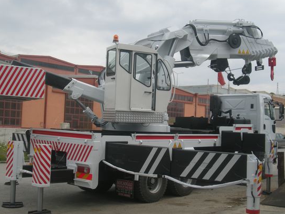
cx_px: 148
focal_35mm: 50
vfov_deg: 29.1
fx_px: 412
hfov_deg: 38.2
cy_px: 105
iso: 64
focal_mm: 9.6
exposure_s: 1/137
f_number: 8.8
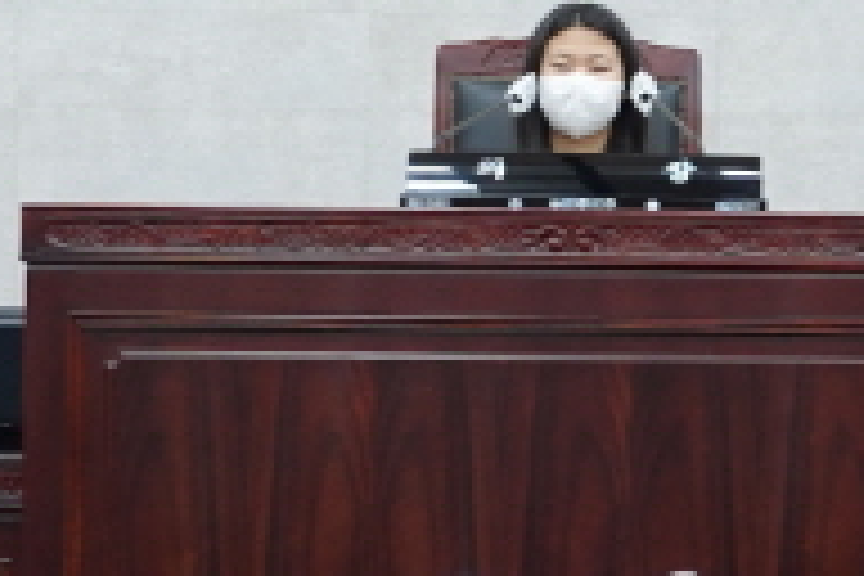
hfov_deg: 16.3
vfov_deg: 11.0
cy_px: 310
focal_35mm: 125
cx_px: 598
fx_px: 3000
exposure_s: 1/30
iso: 125
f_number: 2.5
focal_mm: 8.8
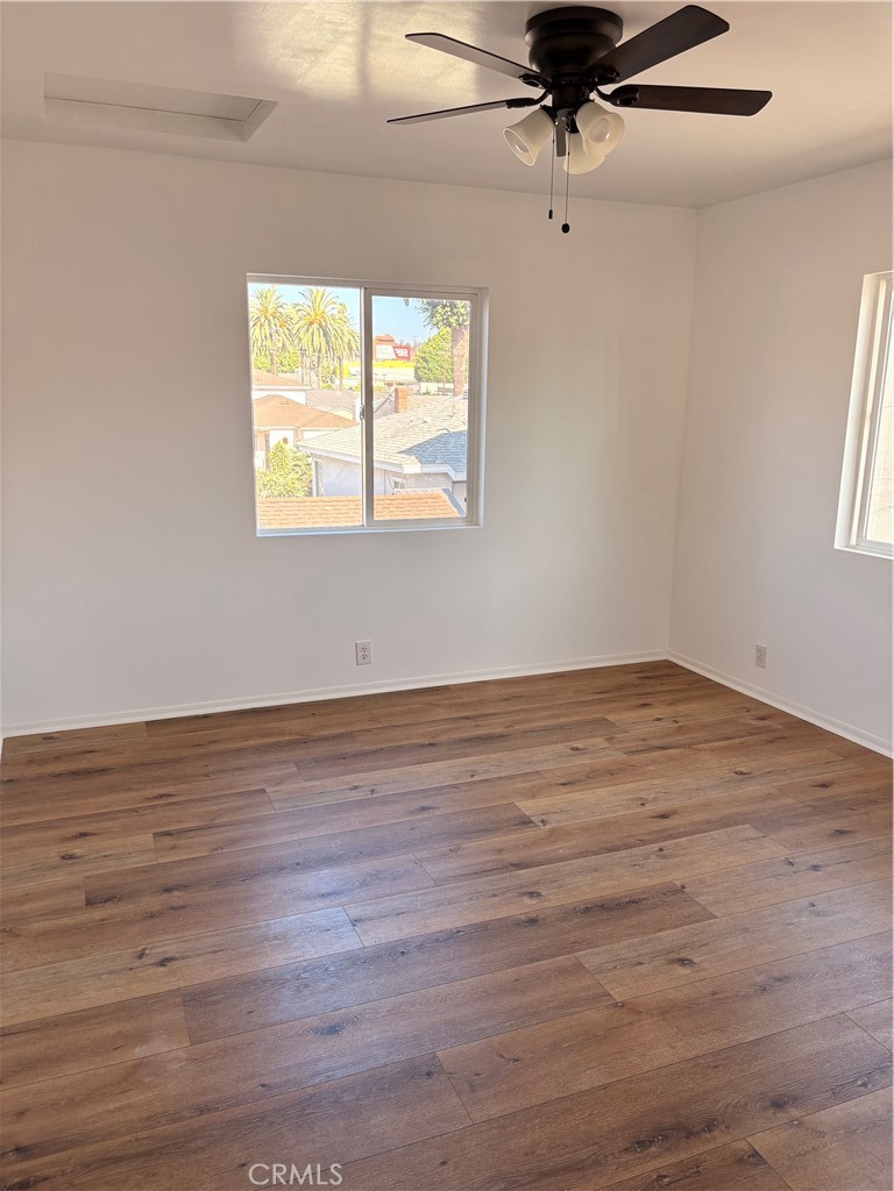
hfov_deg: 53.1
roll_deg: -1.0
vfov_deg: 67.3
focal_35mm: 26
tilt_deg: -12.3
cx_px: 447
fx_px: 895
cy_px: 596
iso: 80
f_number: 1.6
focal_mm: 5.96
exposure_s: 1/237
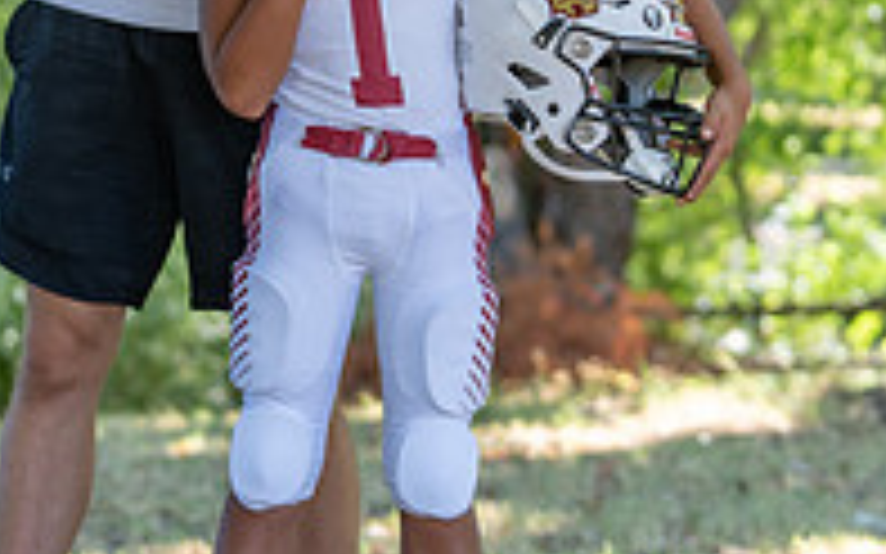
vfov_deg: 6.2
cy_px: 2
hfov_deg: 10.0
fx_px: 5069
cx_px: 261
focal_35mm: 210
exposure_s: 1/320
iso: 200
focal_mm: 70
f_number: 2.8
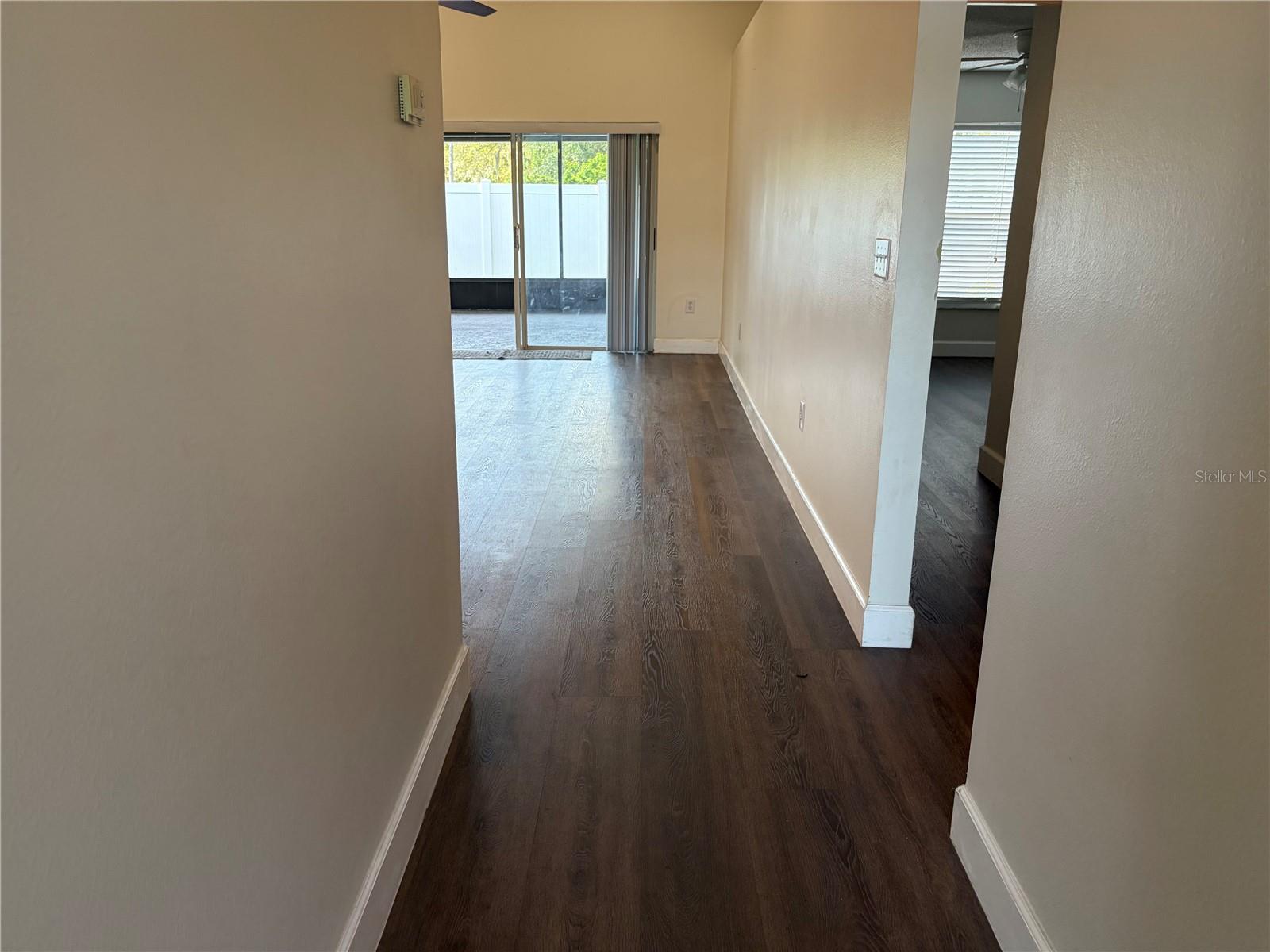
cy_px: 476
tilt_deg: -14.8
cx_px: 635
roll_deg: +0.3
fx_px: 954
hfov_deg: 67.3
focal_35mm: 26
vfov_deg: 53.1
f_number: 1.6
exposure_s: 1/120
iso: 160
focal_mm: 5.96
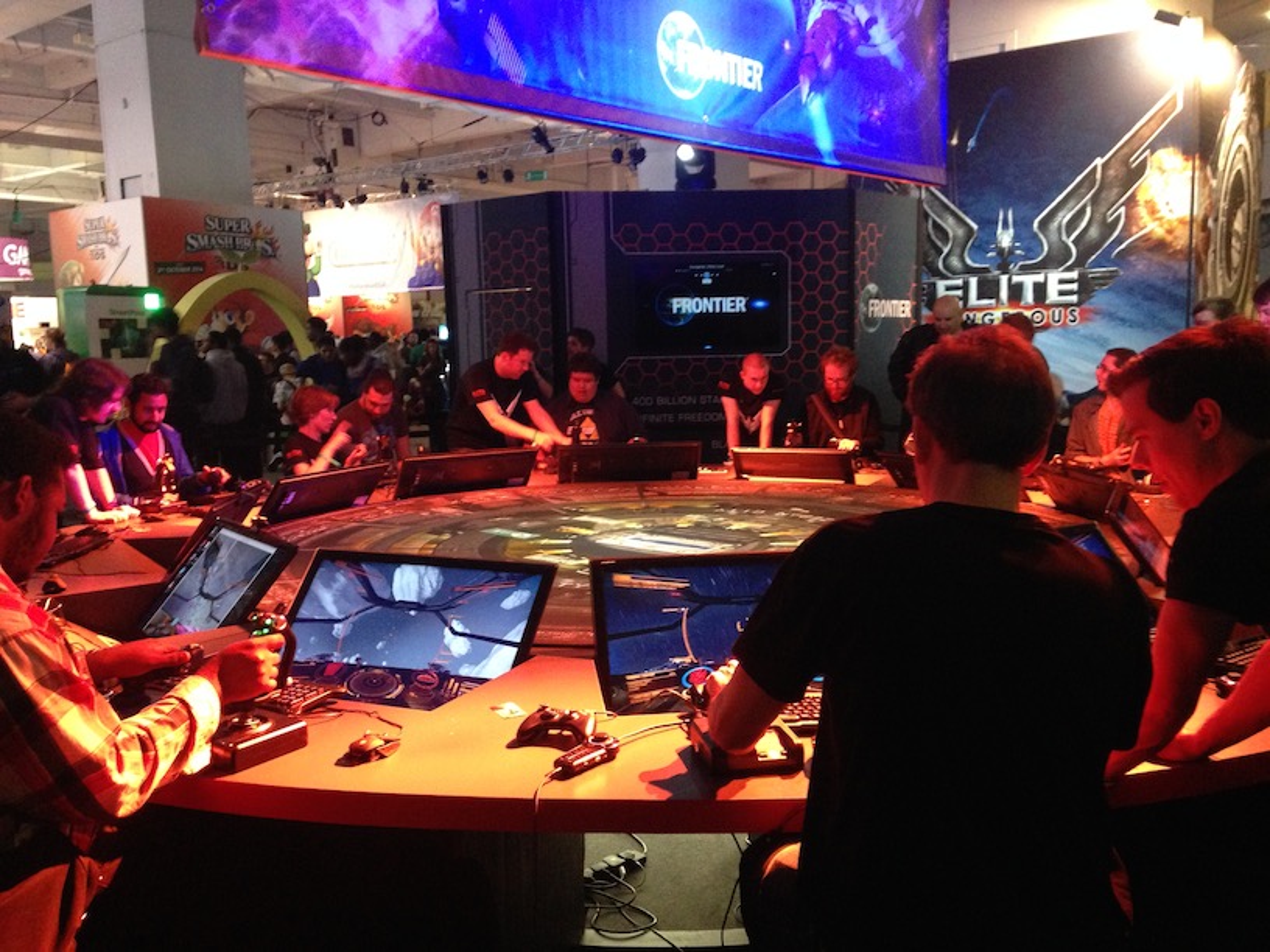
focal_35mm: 33
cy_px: 476
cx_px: 635
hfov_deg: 55.4
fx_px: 1211
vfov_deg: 42.9
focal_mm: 4.12
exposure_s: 1/17
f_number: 2.4
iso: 400
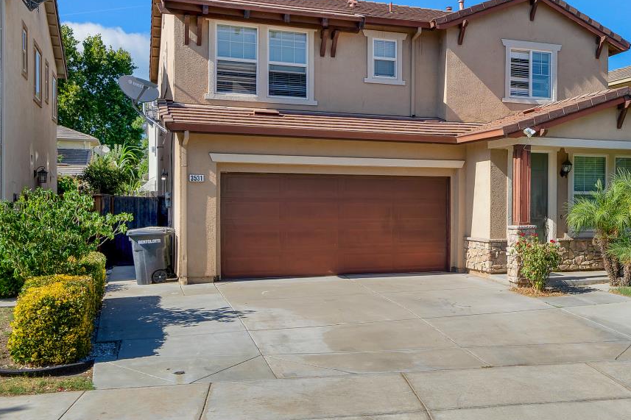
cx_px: 454
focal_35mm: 42
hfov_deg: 45.2
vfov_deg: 31.9
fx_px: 736
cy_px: 205
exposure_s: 1/160
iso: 100
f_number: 10
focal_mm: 24
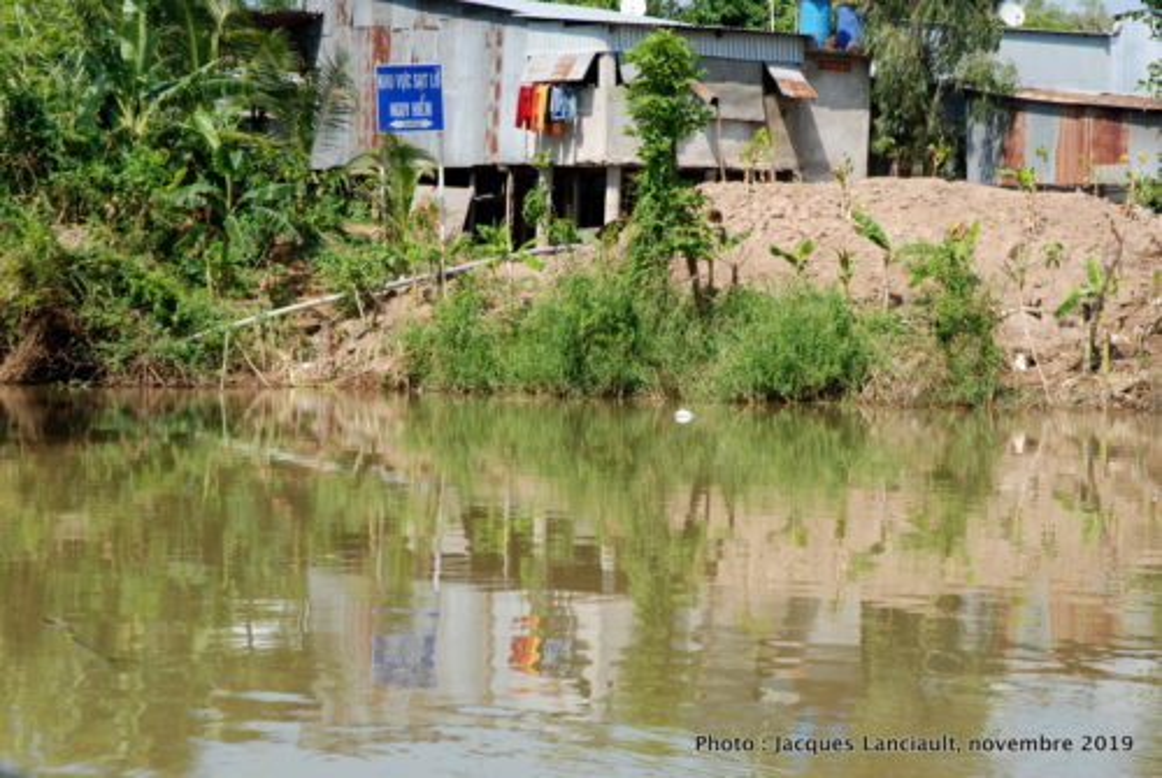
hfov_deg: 24.2
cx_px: 581
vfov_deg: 16.3
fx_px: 2715
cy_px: 389
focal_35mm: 84
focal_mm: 56
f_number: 11
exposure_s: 1/200
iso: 250
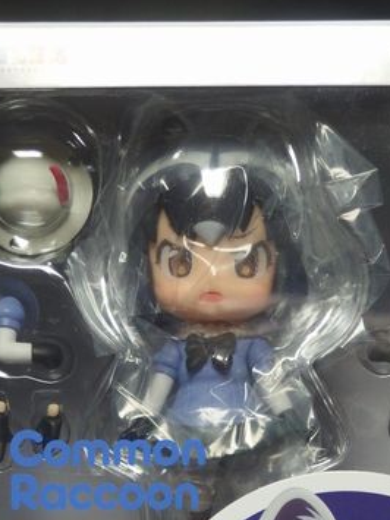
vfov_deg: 14.3
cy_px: 410
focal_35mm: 137
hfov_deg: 10.8
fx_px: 2059
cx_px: 213
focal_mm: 14.4
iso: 500
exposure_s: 1/60
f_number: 2.4
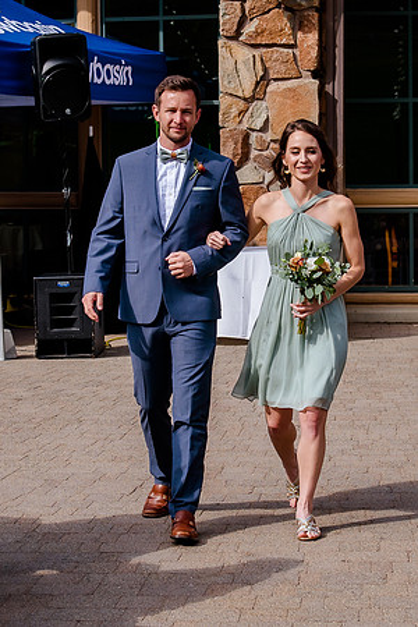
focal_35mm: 111
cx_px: 209
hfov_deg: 12.3
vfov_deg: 18.4
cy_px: 232
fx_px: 1935
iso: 200
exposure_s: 1/1000
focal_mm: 38
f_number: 4.5
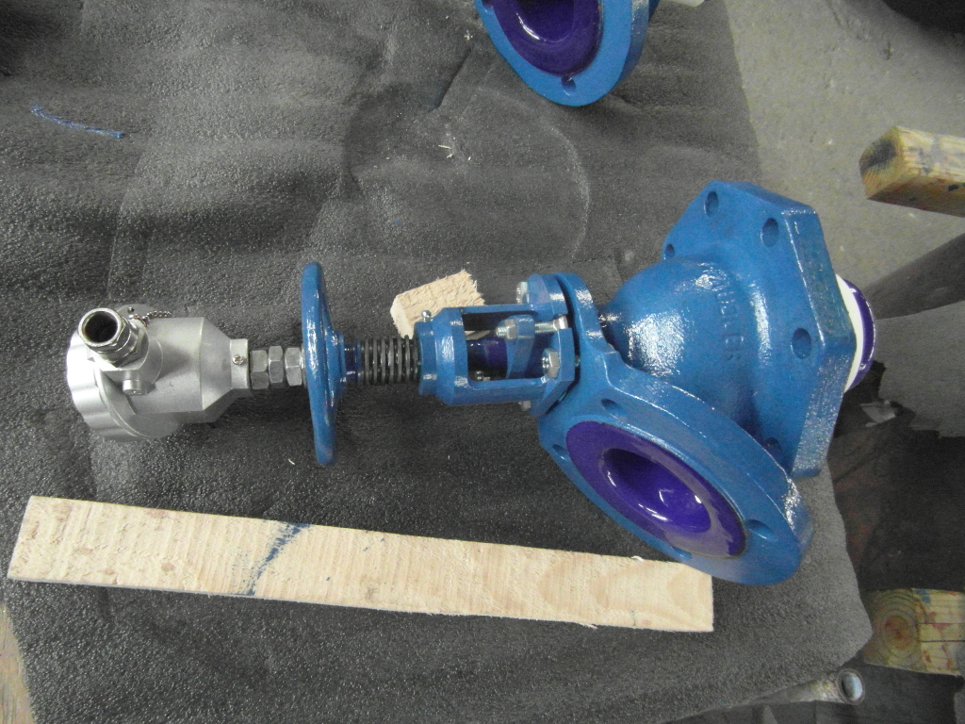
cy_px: 362
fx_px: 669
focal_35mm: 24
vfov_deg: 56.8
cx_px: 482
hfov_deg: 71.6
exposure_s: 1/30
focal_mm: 4
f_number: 3.2
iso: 800
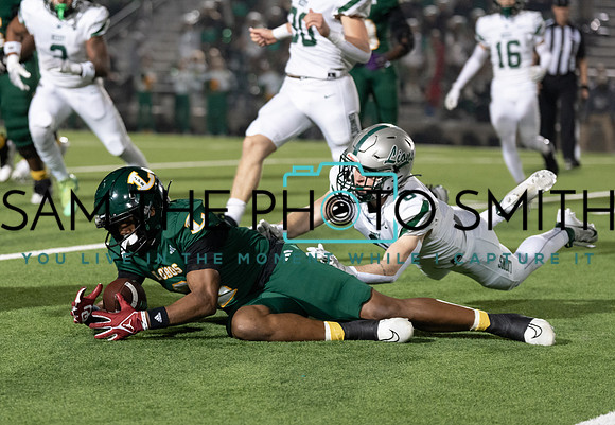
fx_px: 2936
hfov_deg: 11.9
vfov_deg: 8.3
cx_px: 214
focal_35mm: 170
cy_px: 216
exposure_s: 1/1250
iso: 3200
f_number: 2.8
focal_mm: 121
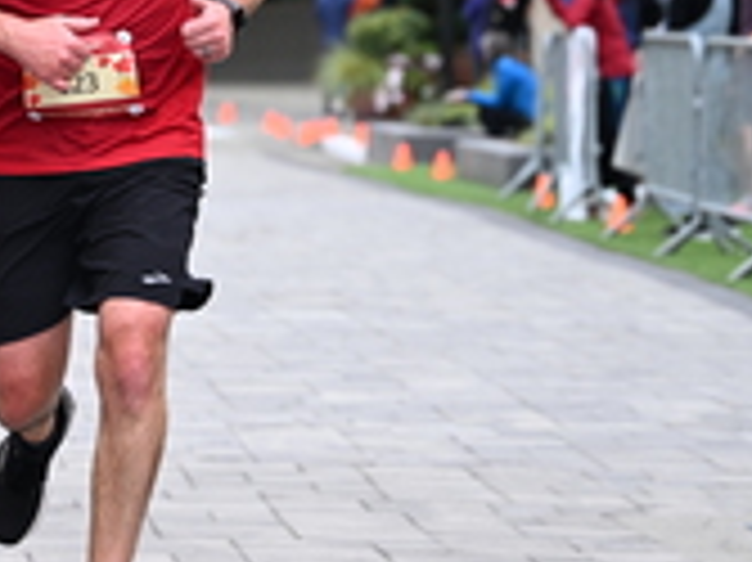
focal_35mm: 273
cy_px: -70
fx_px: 5926
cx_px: 18
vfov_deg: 5.4
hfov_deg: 7.2
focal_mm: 86
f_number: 2.8
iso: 640
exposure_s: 1/2000
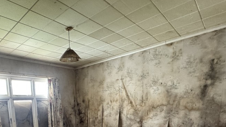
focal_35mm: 24
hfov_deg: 74.1
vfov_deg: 42.1
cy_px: 123
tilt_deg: -7.6
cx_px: 76
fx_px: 144
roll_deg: +2.2
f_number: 2.2
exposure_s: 1/60
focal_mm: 2.22
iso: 800
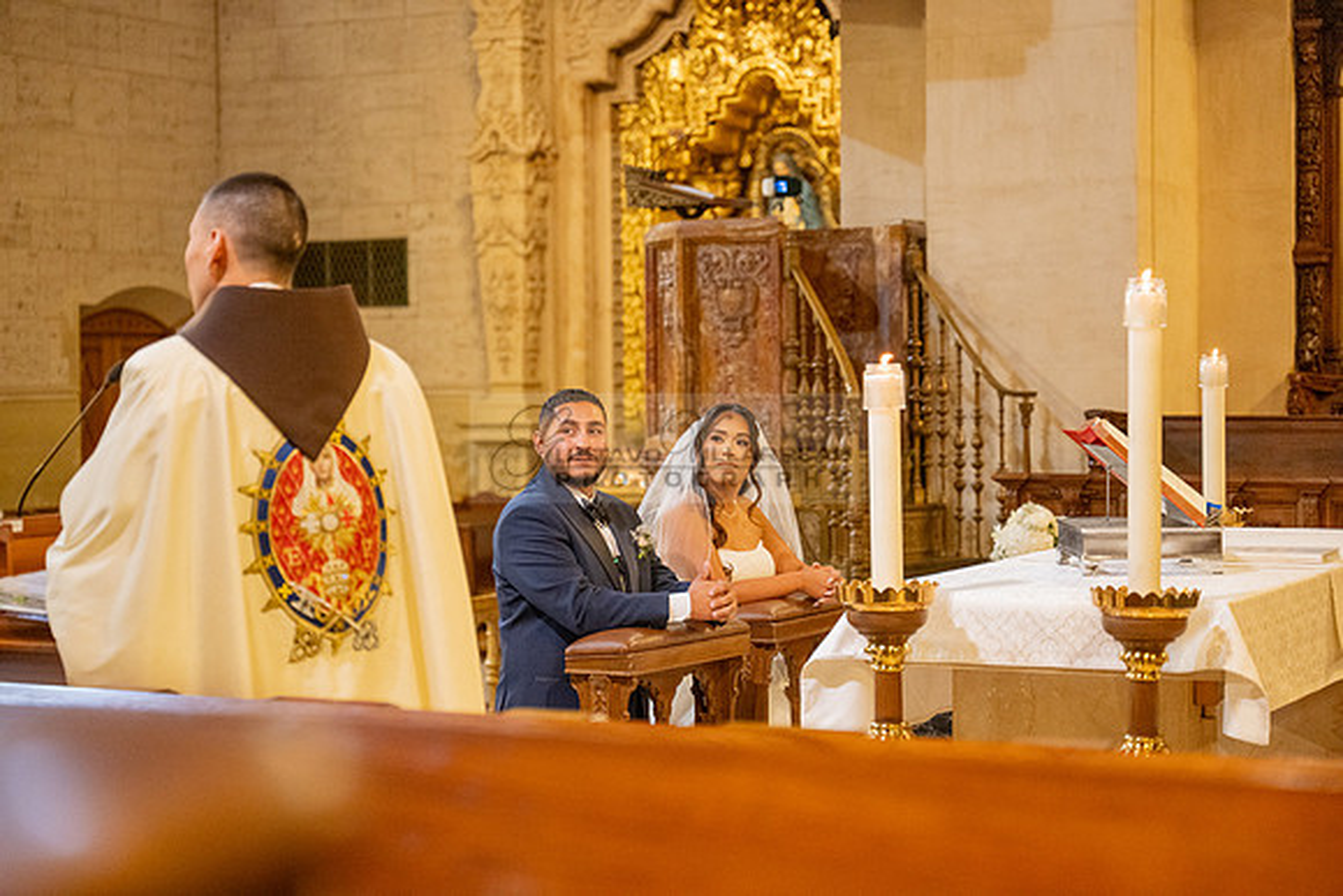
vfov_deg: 19.5
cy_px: 448
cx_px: 672
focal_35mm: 70
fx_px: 2612
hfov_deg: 28.8
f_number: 2.8
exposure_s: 1/200
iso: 2000
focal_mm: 70
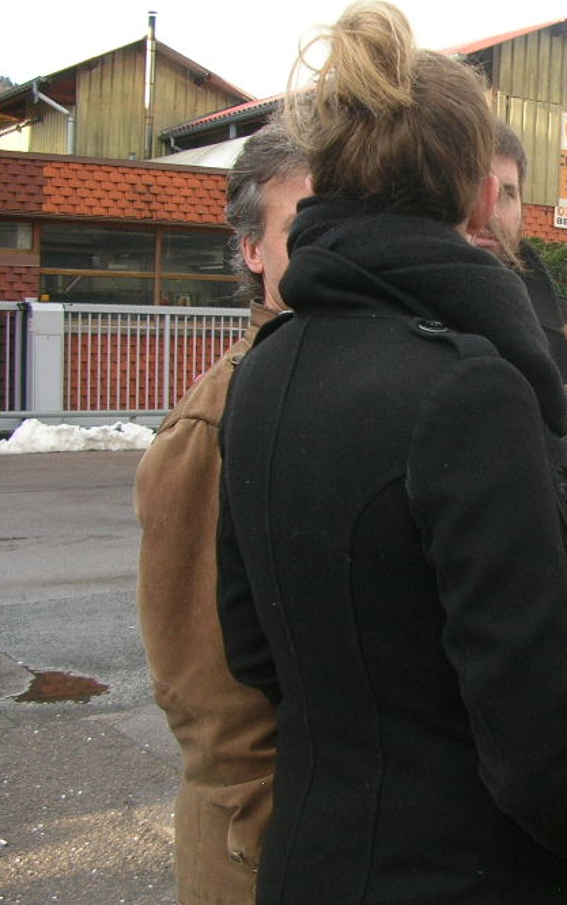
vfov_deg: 35.7
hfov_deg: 21.4
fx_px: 1407
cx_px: 658
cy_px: 428
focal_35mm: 57
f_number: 2.8
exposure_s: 1/241
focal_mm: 5.8
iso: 50
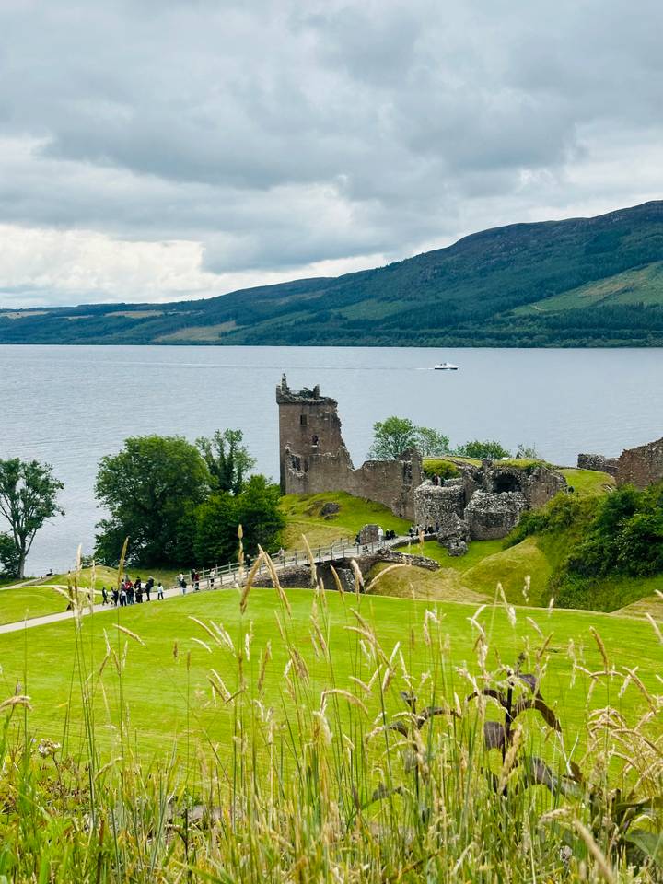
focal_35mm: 48
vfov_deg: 39.7
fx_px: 1226
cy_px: 442
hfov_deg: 30.3
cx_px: 332
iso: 64
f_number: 1.78
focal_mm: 6.86
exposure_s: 1/2532
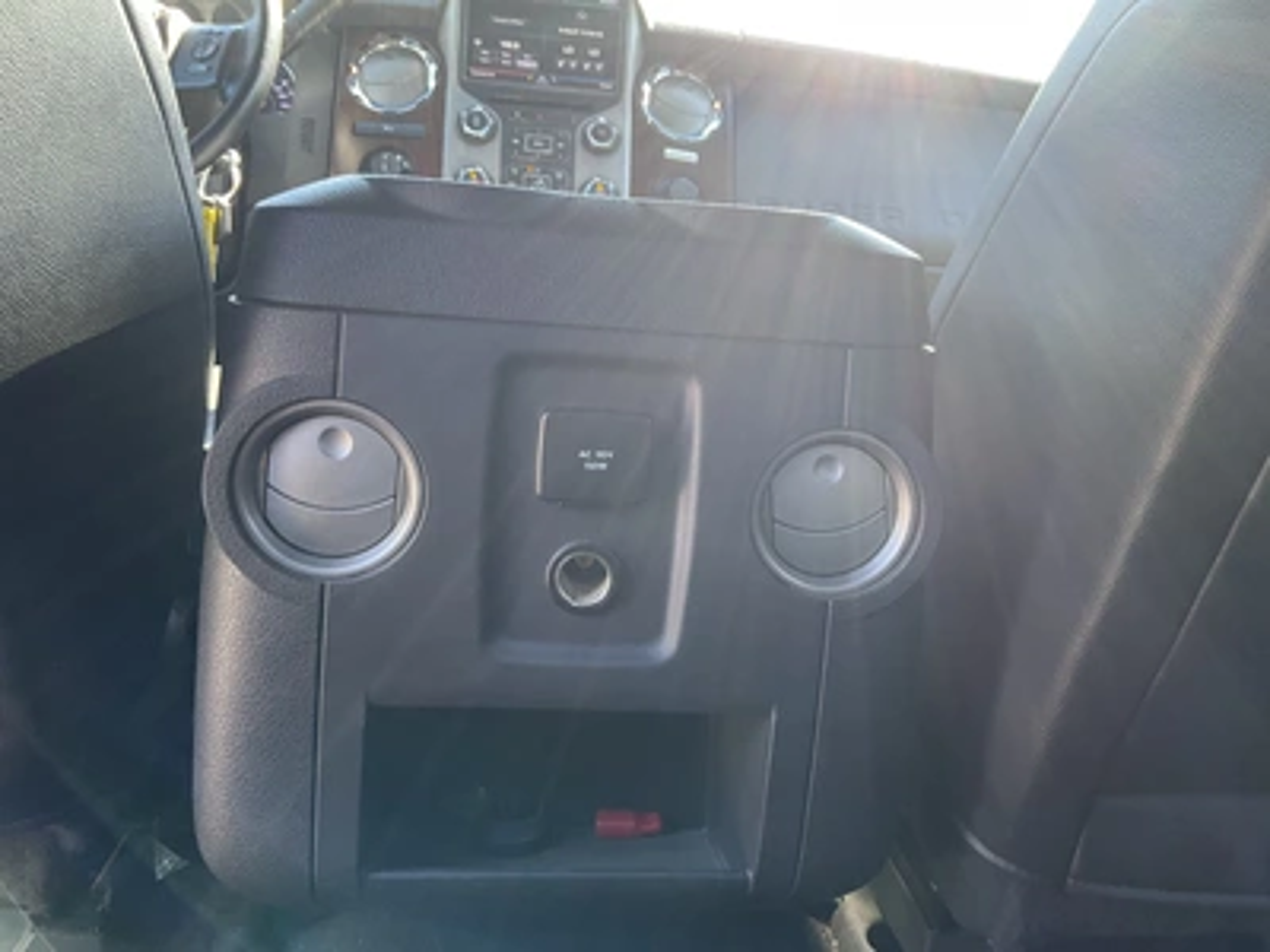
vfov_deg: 48.2
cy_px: 476
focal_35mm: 29
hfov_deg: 61.7
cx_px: 635
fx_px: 1064
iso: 64
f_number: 1.8
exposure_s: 1/60
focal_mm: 3
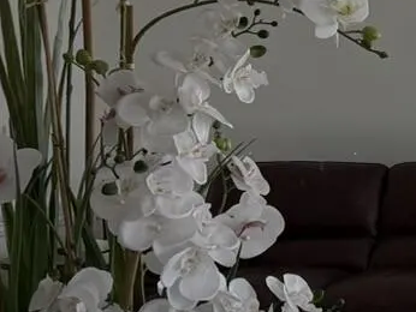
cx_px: 1029
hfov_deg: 11.3
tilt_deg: -3.1
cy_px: 113
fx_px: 1708
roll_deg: +0.8
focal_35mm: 142
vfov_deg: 10.5
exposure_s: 1/671
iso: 100
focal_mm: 6.76
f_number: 1.78
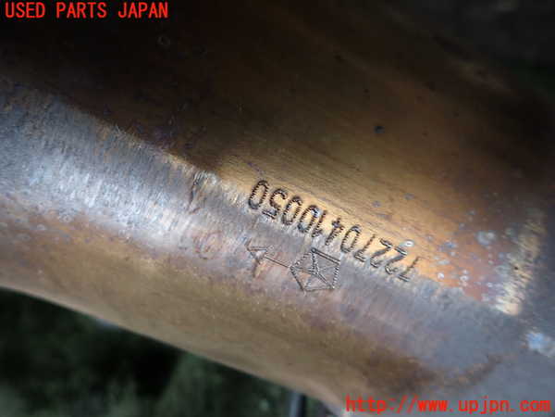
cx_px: 278
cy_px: 208
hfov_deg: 69.4
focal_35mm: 25
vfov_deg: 54.9
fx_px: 401
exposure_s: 1/60
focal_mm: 4.5
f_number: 2
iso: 125
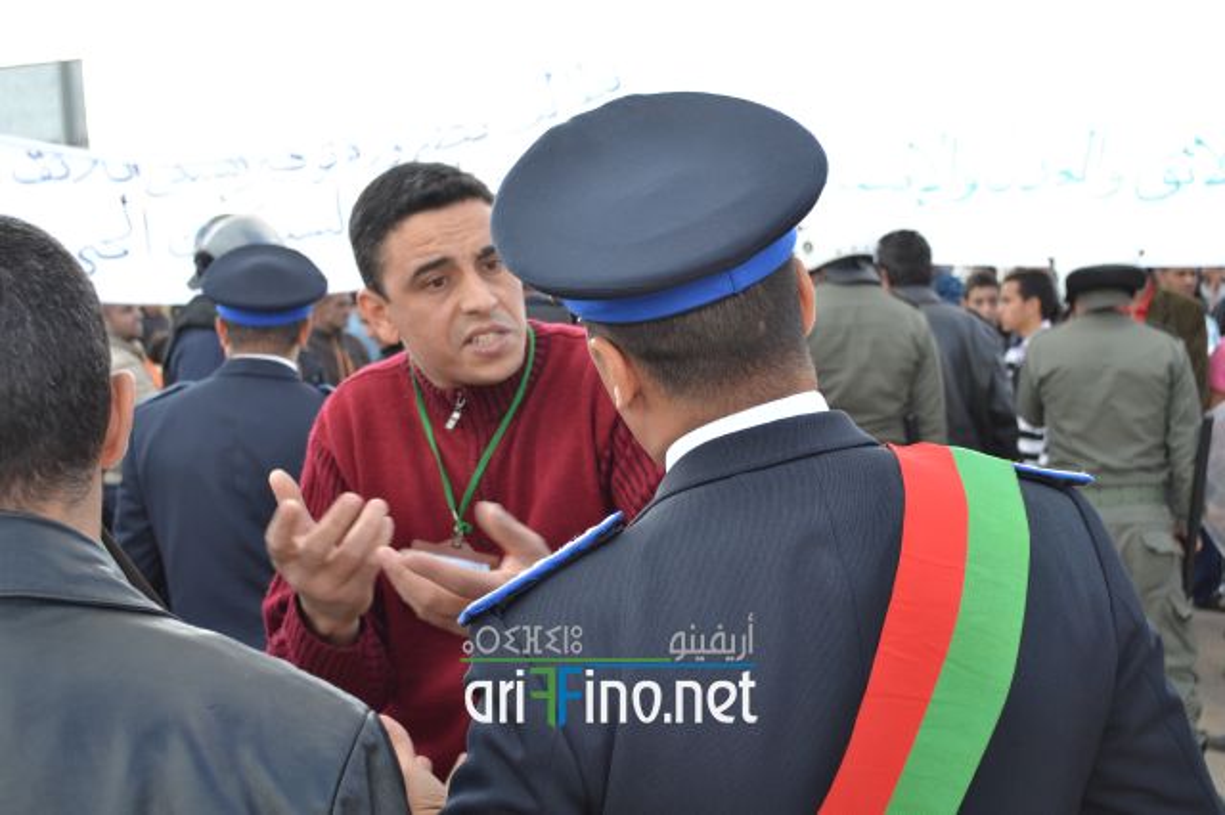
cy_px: 408
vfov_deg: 25.0
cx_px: 612
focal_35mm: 54
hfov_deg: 36.9
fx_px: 1836
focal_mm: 36
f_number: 5.6
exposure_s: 1/125
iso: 100
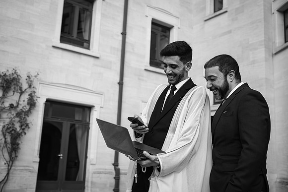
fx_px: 320
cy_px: 96
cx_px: 144
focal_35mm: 40
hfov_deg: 48.4
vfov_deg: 33.4
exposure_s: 1/500
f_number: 3.5
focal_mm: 40
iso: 200
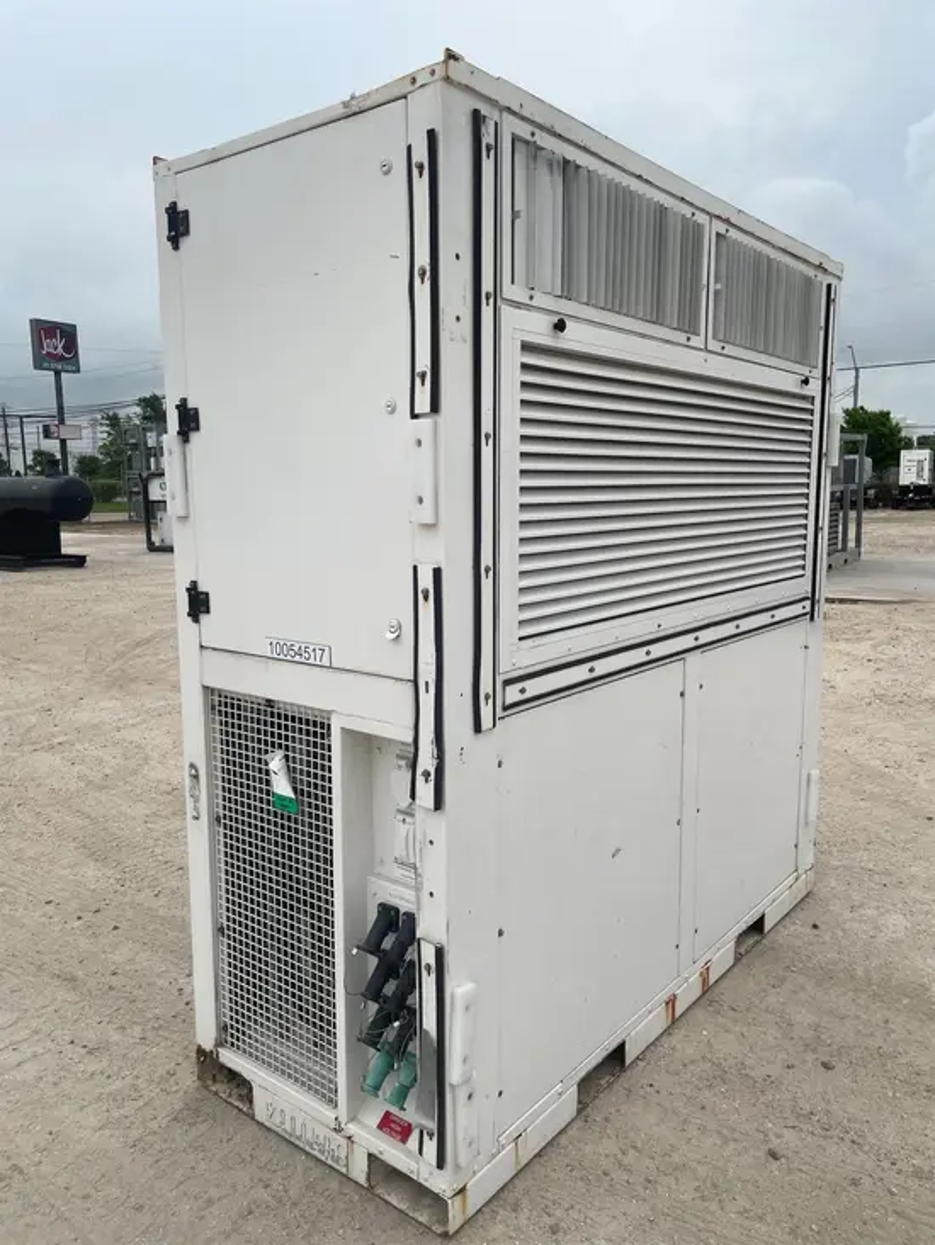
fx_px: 936
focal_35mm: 26
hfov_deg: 53.1
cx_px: 468
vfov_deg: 67.3
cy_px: 622
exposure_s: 1/1618
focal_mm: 4.2
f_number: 1.6
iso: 32
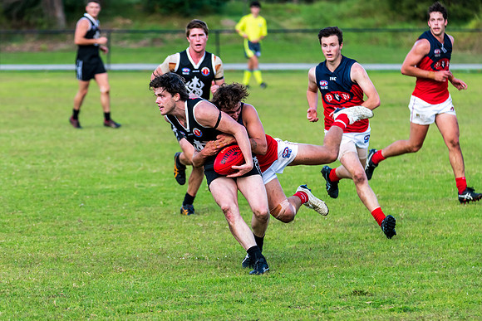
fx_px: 4310
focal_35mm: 322
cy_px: 181
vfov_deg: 4.3
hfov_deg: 6.4
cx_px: 208
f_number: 5.6
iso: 800
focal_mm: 280
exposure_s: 1/1250
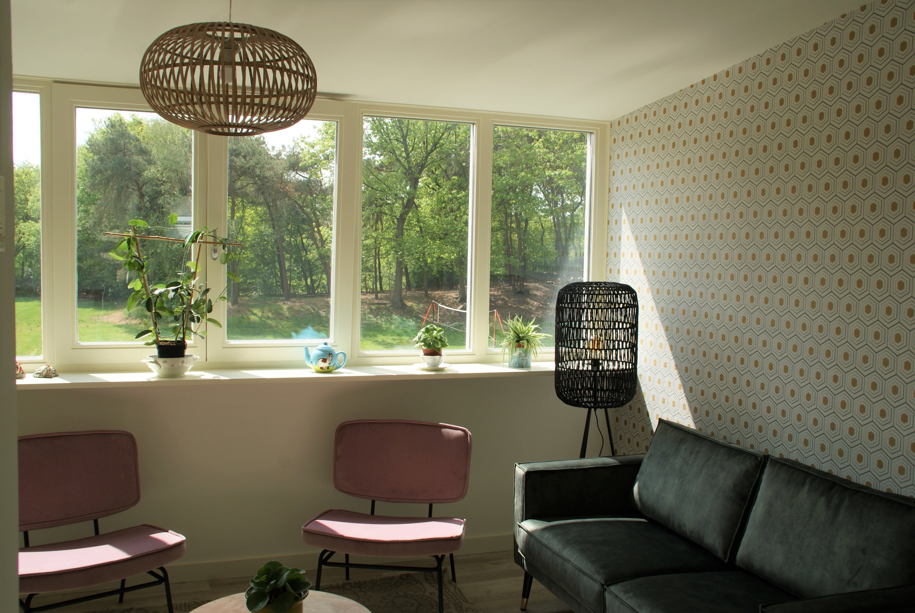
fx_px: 840
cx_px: 458
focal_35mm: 33
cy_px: 306
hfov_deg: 57.2
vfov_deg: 40.1
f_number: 10
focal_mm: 22
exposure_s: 1/60
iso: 100
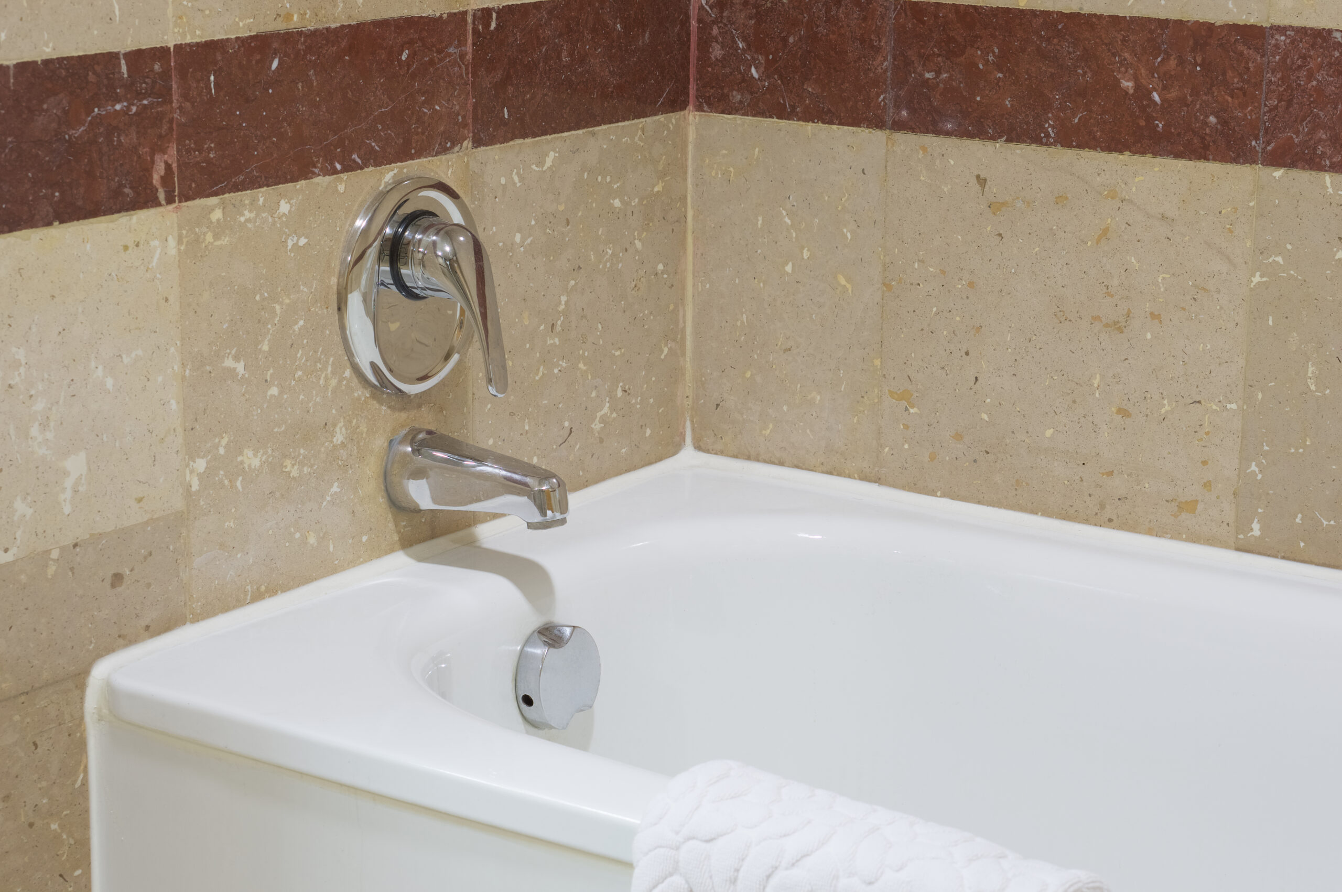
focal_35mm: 75
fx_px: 2793
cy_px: 446
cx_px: 671
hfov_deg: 27.0
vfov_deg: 18.1
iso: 100
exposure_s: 3.2
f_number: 8
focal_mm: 50
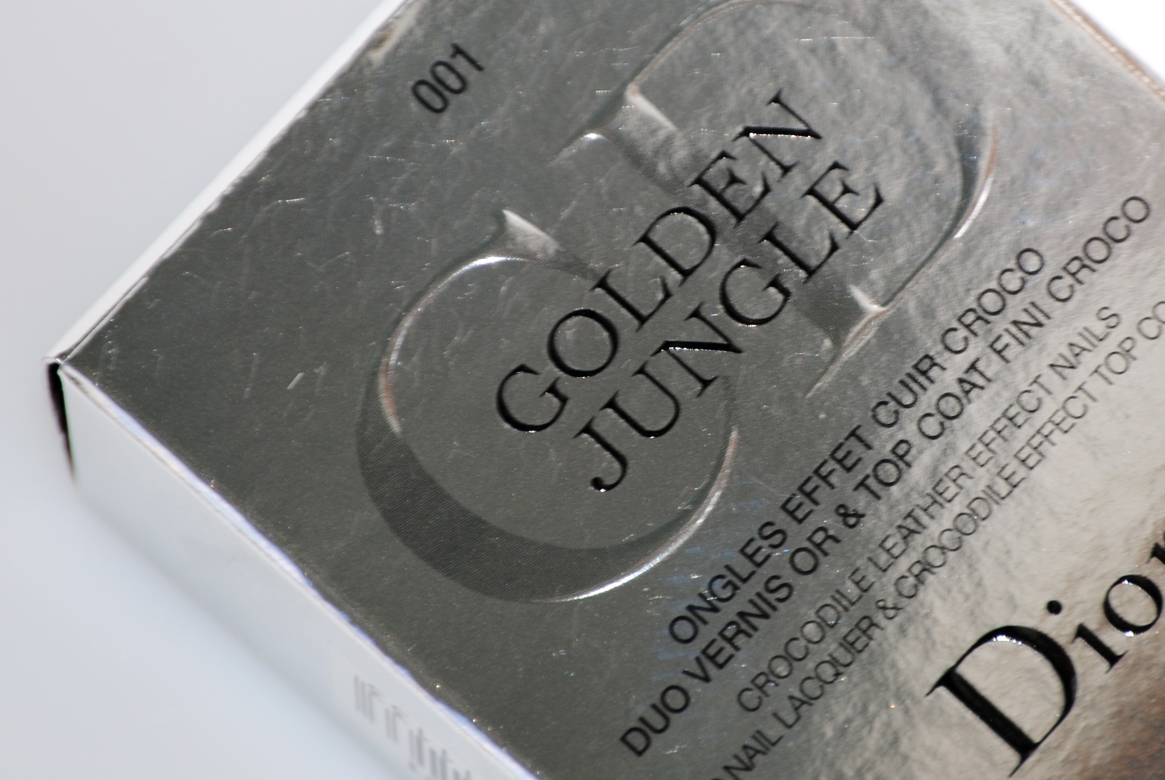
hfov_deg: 4.5
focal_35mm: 455
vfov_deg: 3.0
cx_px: 799
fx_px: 14742
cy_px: 353
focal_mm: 200
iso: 100
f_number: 5.6
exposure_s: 1/200
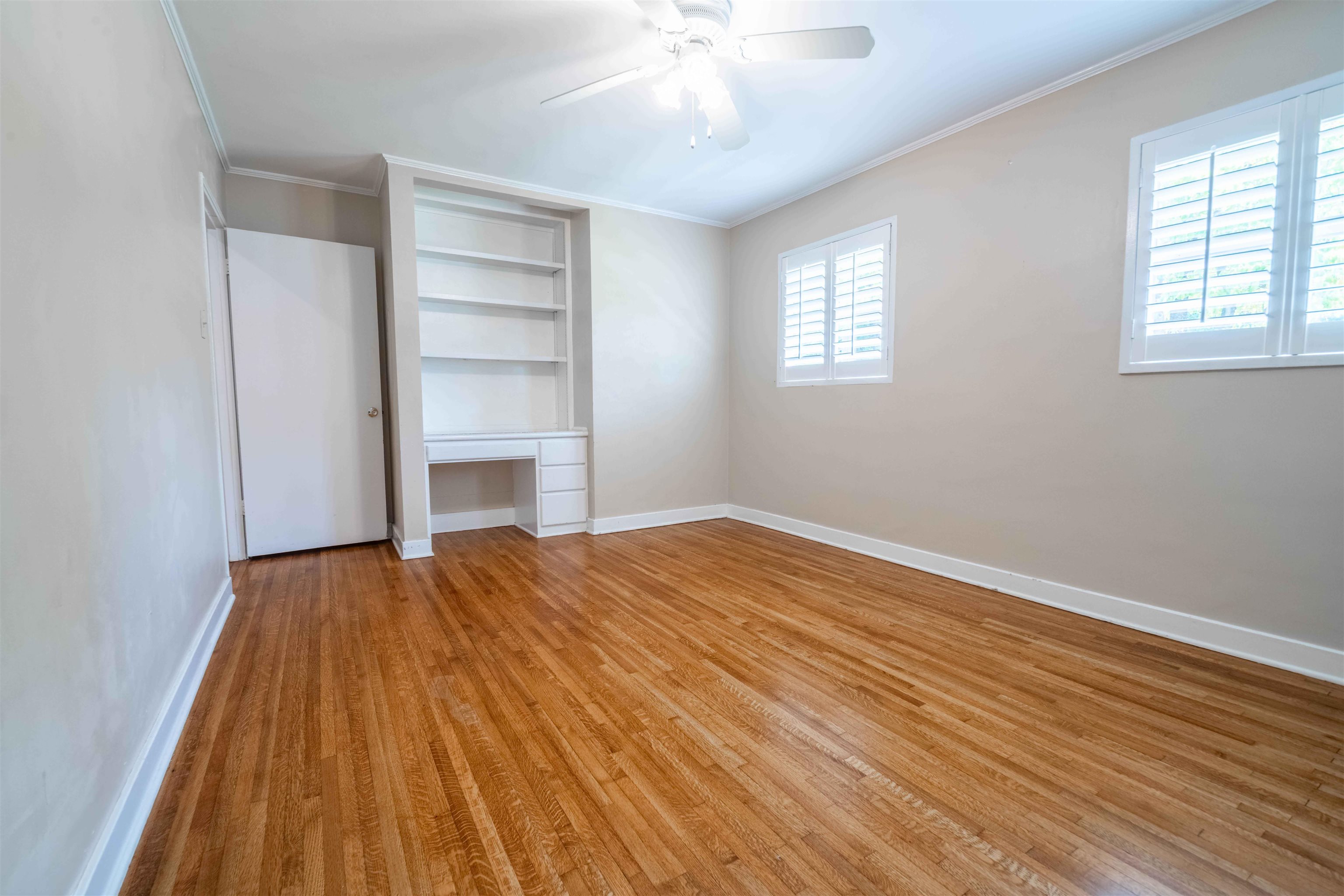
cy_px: 448
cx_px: 672
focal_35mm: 15
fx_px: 560
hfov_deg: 100.4
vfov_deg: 77.3
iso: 400
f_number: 11
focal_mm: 15
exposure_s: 1/15
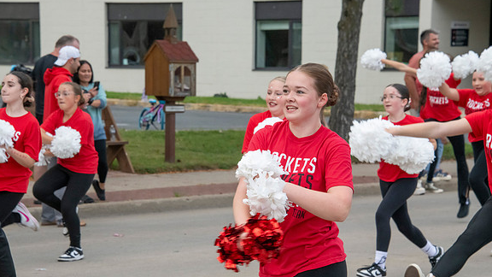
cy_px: 162
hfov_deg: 14.1
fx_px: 1996
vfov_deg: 7.9
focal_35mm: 153
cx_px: 245
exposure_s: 1/500
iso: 3200
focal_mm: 145
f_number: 11
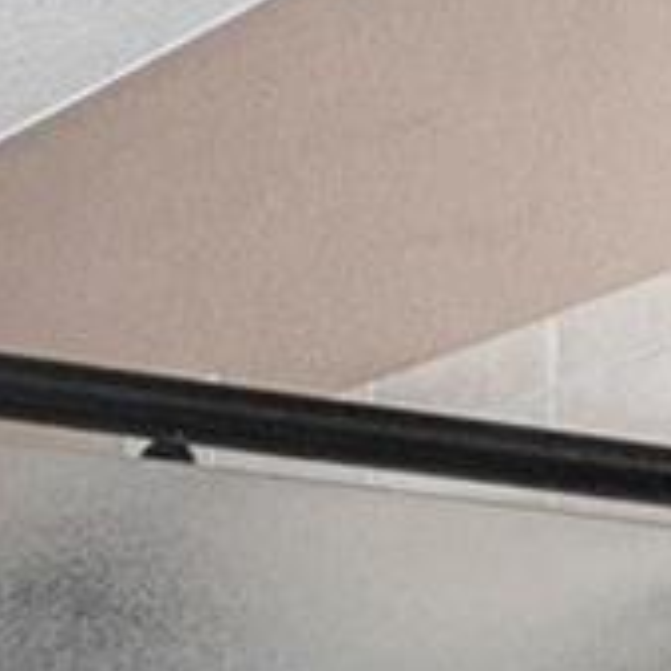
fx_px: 2829
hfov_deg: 10.4
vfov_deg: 11.8
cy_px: 1429
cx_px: -1215
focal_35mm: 129
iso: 500
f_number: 8
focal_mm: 16
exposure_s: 1/200
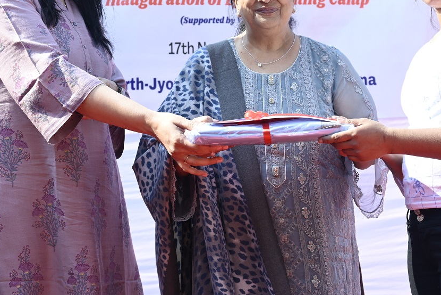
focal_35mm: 80
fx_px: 980
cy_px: 71
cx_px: 244
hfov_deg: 25.3
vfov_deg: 17.0
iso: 160
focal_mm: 46
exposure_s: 1/200
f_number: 5.3
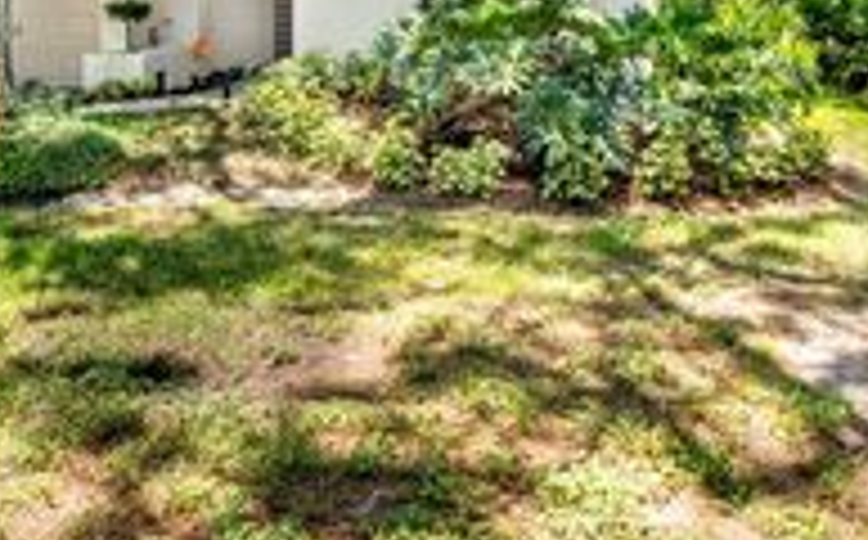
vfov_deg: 31.9
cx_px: 490
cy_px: 11
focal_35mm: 37
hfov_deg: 52.7
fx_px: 874
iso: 250
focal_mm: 14
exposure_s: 1/200
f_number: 7.1
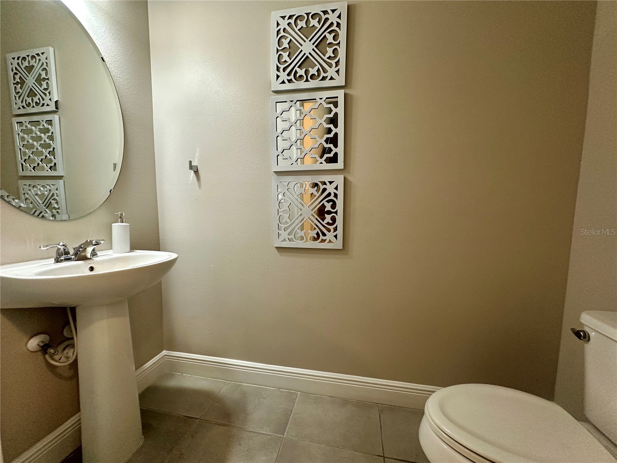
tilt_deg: -5.1
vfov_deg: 85.7
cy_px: 232
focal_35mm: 14
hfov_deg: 102.1
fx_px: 250
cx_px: 308
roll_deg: -1.1
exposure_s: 1/60
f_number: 2.2
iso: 200
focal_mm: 2.22
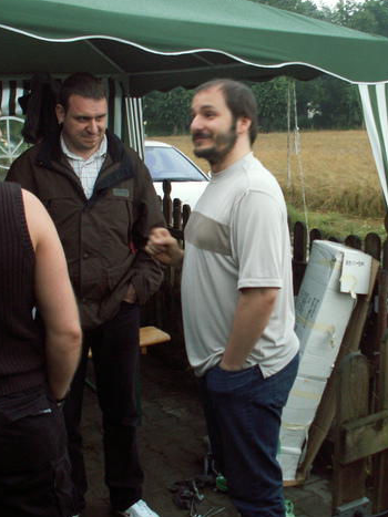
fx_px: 718
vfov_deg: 39.7
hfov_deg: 30.2
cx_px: 234
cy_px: 258
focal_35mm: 48
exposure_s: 1/40
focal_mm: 5.86
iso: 80
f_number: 2.8
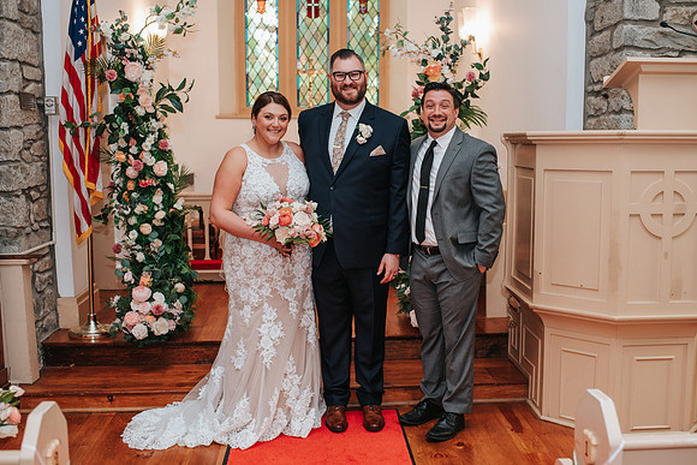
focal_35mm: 41
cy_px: 244
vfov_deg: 32.7
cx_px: 368
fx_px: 792
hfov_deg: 47.5
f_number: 3.2
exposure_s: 1/200
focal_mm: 35
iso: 1000
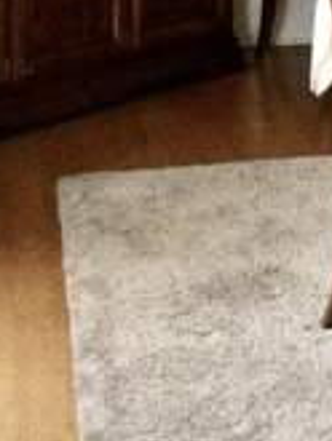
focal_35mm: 120
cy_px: -112
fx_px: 1533
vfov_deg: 15.7
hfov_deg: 12.0
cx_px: 447
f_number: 2.4
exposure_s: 1/30
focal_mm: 3.3
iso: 125
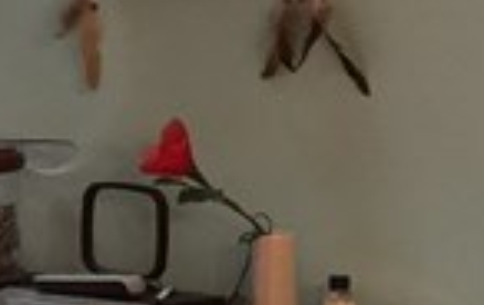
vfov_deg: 6.1
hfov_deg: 9.2
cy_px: 103
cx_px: -461
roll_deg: -1.2
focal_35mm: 215
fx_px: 2843
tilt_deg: -2.0
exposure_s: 1/30
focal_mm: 4.15
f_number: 2.2
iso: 80
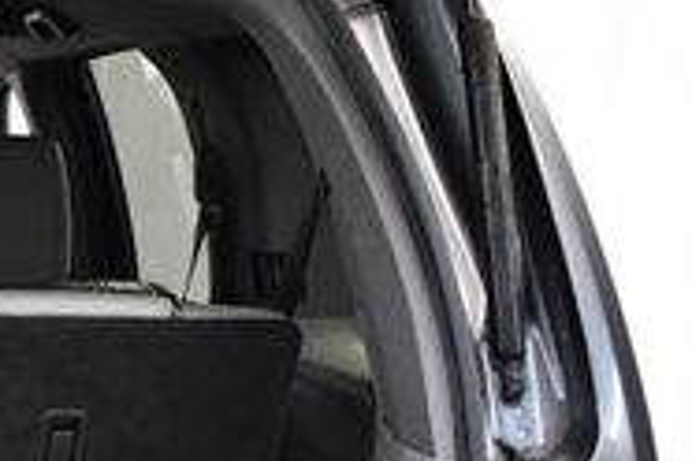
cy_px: 543
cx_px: -327
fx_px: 1788
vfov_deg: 14.3
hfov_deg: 19.3
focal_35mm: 93
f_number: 3.5
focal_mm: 18
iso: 3200
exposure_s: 1/100
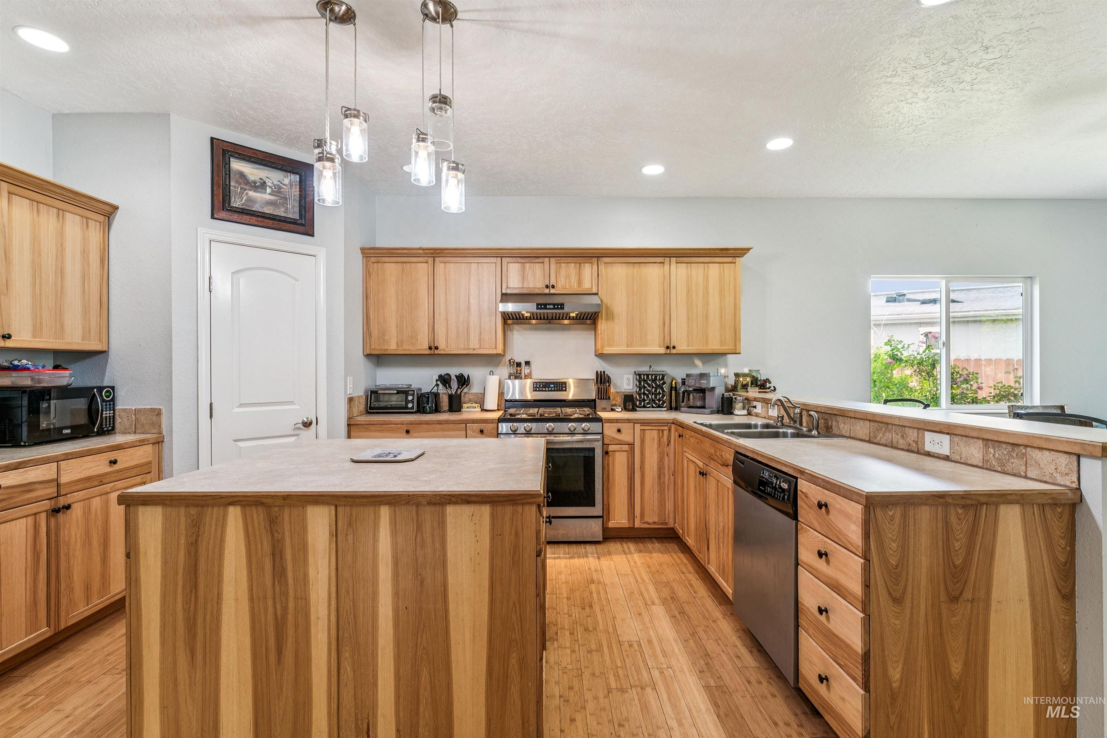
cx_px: 554
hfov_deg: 96.0
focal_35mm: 16
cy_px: 369
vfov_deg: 73.1
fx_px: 498
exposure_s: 1/3.33
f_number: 13
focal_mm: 16.2
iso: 400
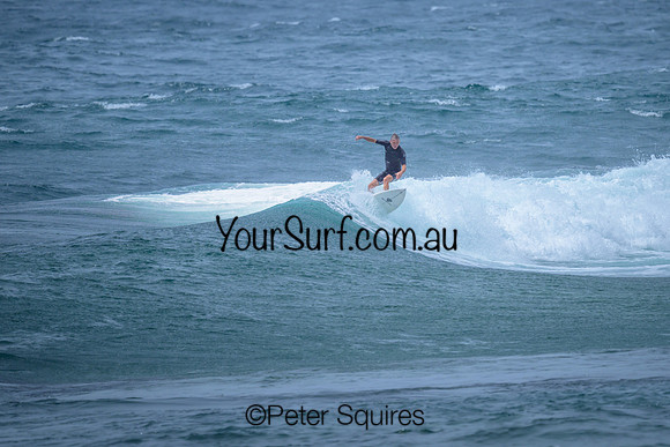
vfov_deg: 1.3
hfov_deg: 1.9
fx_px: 20484
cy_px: 193
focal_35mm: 1100
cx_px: 394
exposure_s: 1/3200
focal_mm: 800
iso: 280
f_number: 6.3
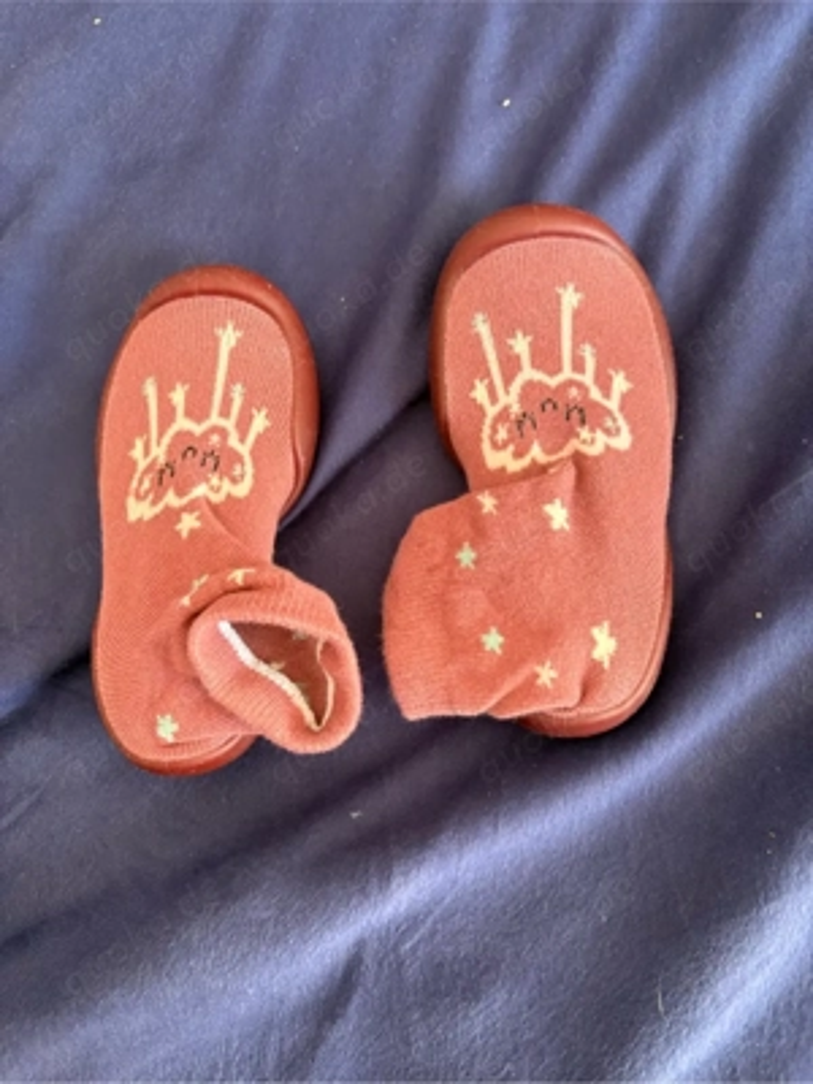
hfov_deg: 53.1
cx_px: 406
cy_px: 542
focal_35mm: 26
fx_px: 814
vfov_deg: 67.3
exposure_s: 1/60
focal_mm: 5.96
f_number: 1.6
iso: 320
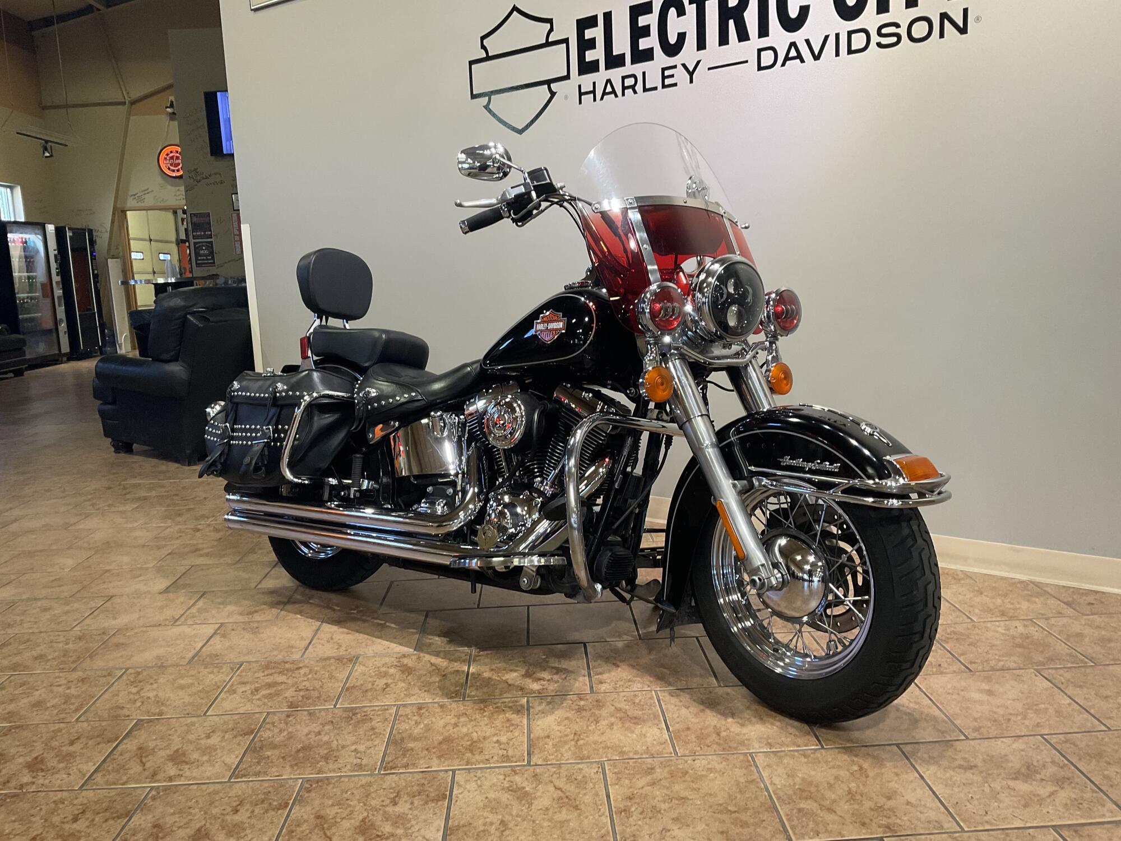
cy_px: 420
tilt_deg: -9.9
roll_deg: +2.5
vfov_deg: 48.2
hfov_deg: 61.7
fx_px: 939
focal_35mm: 29
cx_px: 560
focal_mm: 3
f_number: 1.8
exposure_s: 1/60
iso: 64
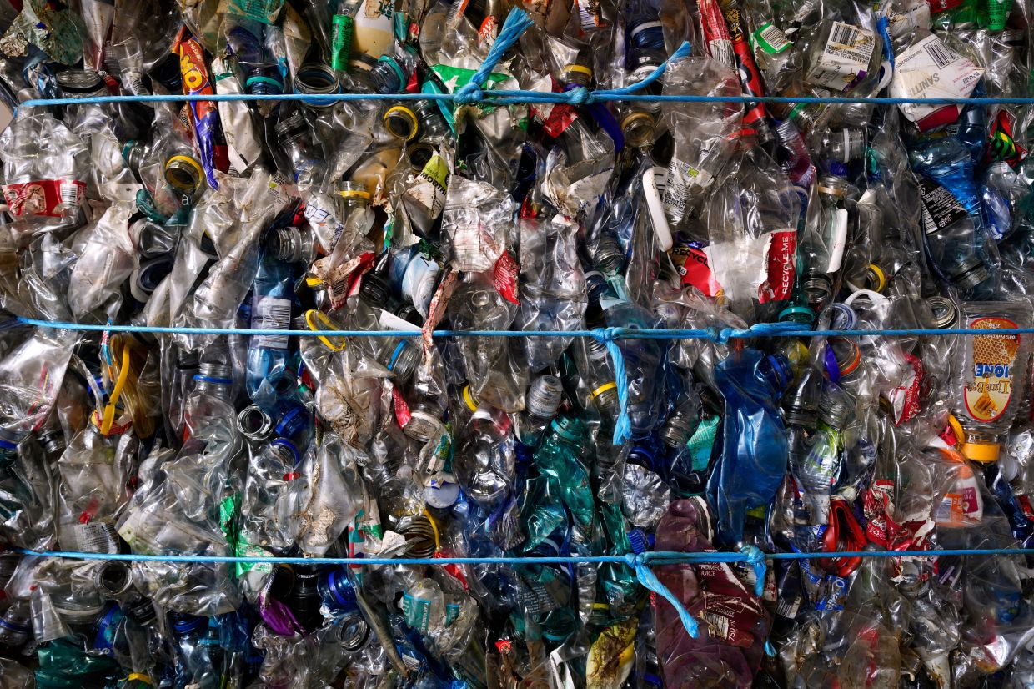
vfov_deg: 57.2
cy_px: 344
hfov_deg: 78.6
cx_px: 517
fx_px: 632
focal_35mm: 22
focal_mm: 22
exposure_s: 1/60
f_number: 3.5
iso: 125
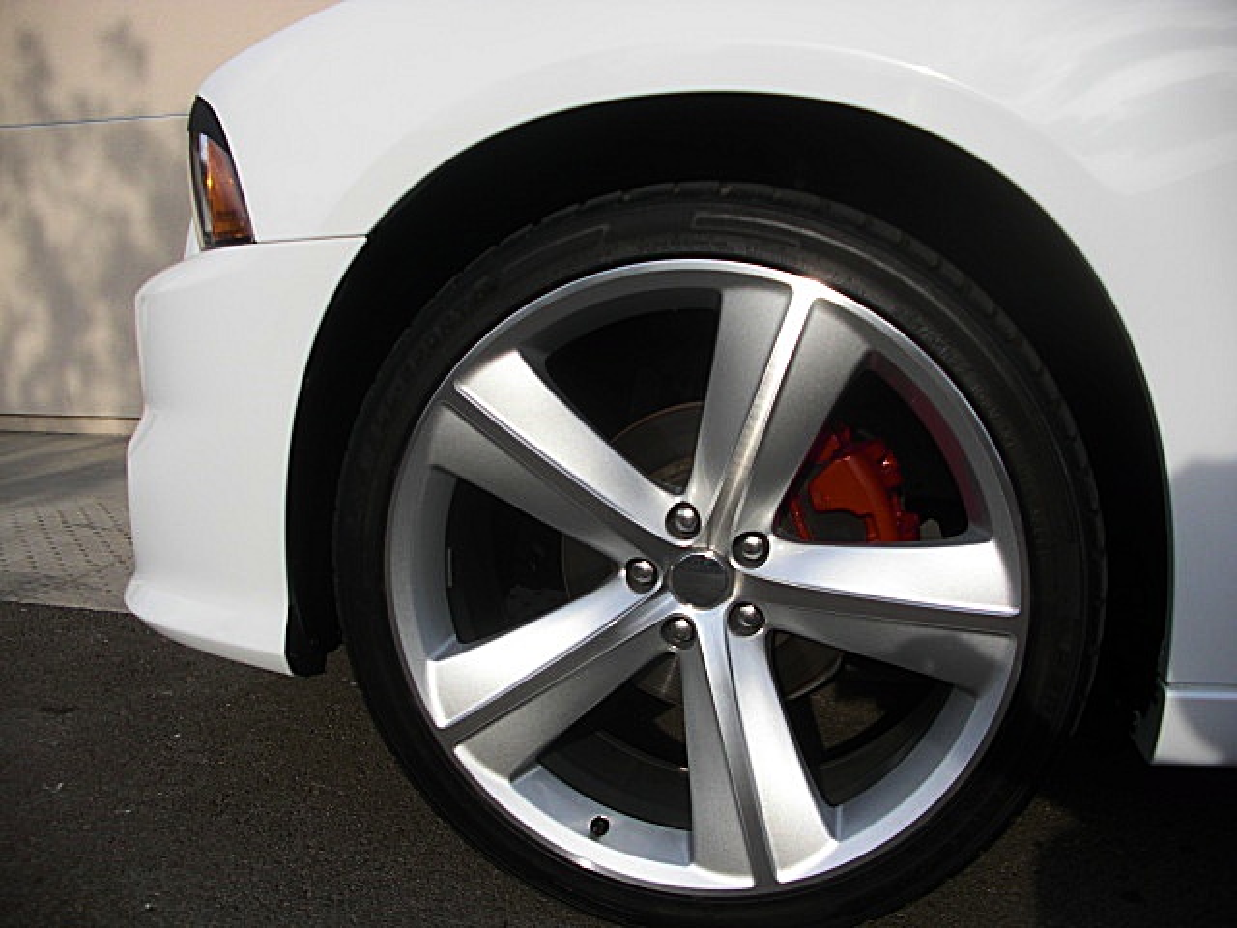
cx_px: 618
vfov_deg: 39.7
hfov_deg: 51.4
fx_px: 1286
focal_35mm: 36
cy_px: 464
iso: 50
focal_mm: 6.3
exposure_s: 1/800
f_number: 2.8
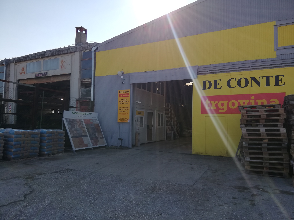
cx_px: 147
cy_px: 110
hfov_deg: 65.3
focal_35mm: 27
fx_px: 229
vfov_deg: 51.4
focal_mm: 3.81
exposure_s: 1/853
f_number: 2.2
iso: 50
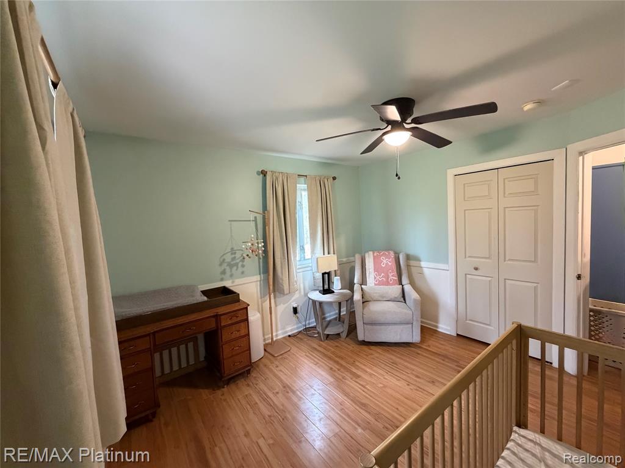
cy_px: 234
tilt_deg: -2.9
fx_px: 253
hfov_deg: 102.1
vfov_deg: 85.7
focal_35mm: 14
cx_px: 312
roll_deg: +3.3
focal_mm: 2.22
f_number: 2.2
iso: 800
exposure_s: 1/60
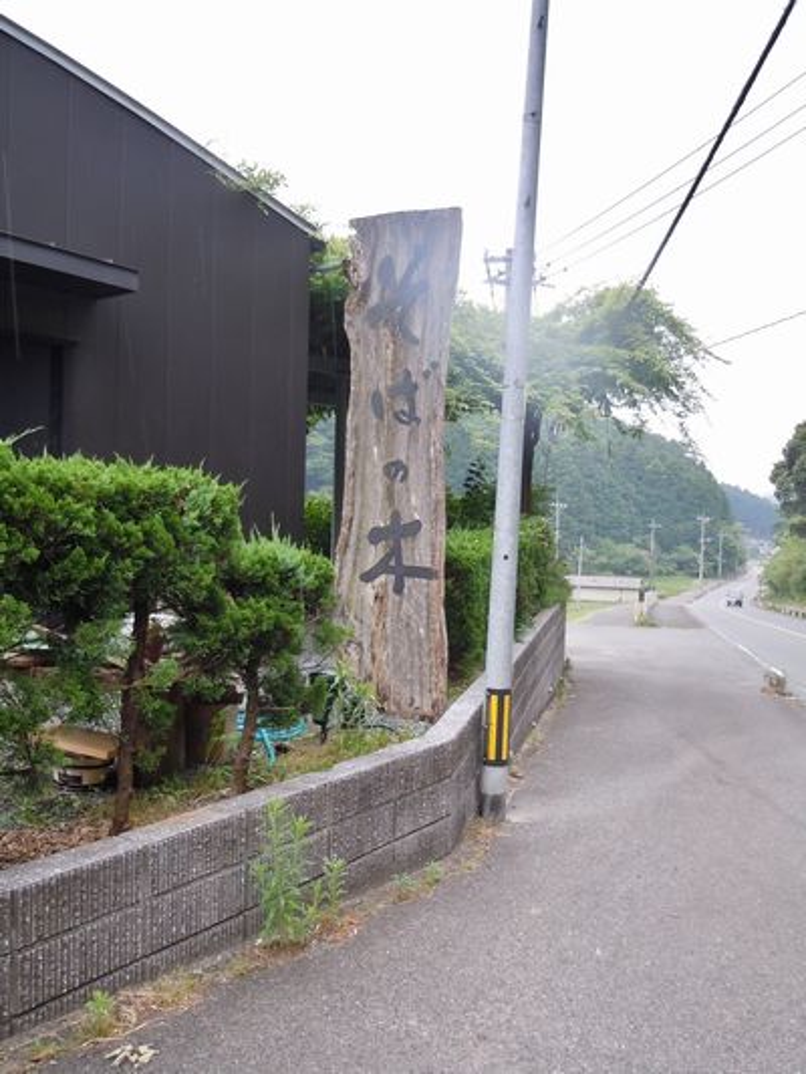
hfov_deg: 43.0
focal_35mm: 33
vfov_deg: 55.3
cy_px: 537
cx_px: 403
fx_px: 1024
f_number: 4
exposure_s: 1/60
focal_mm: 5.9
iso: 160
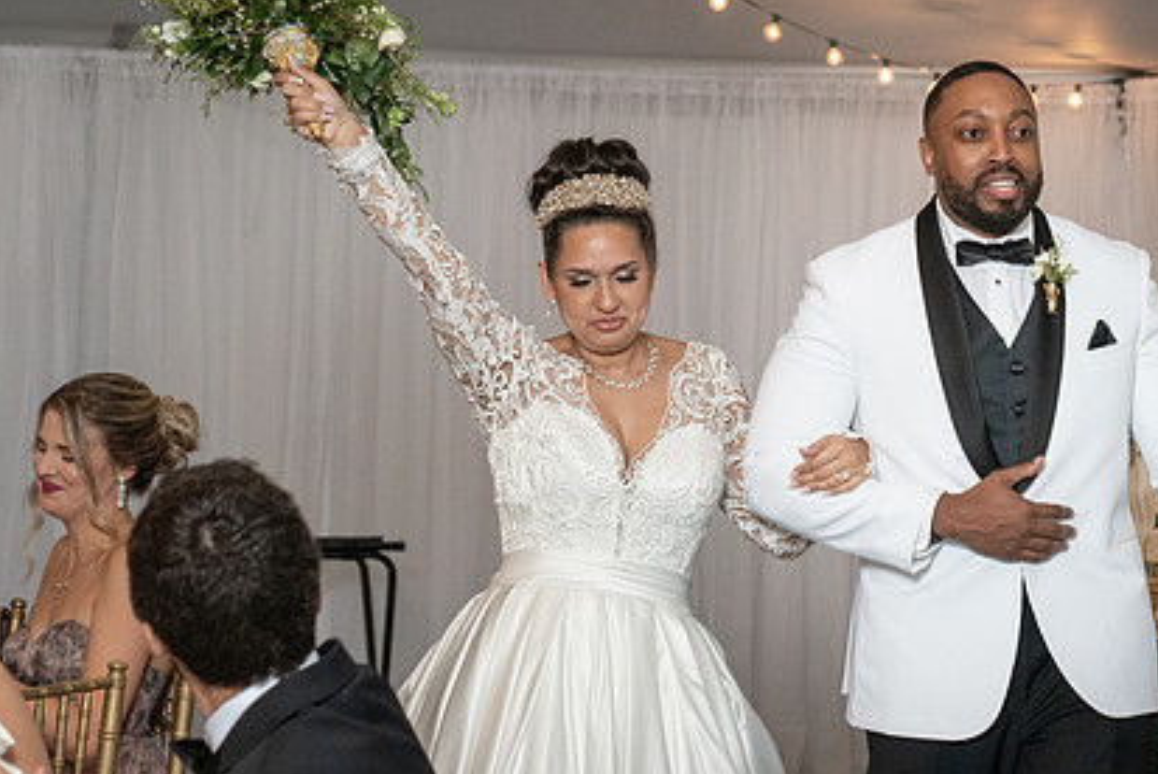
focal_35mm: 134
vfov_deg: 10.2
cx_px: 832
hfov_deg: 15.2
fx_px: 4313
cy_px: 288
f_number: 4
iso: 2000
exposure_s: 1/200
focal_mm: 70
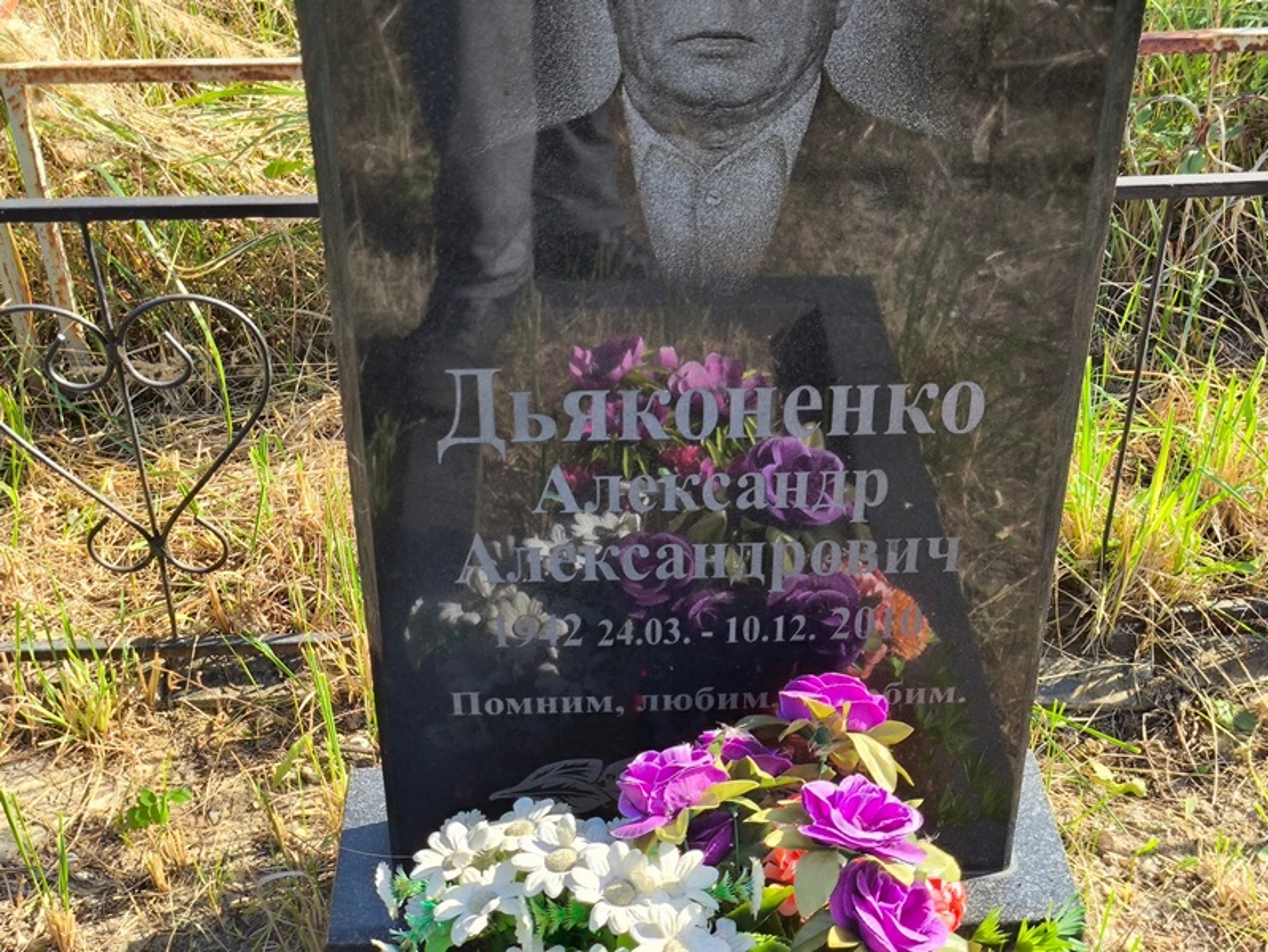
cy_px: 476
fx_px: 1832
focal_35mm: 50
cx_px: 634
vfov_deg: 29.1
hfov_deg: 38.2
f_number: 1.7
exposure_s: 1/411
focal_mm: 4.71
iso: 50
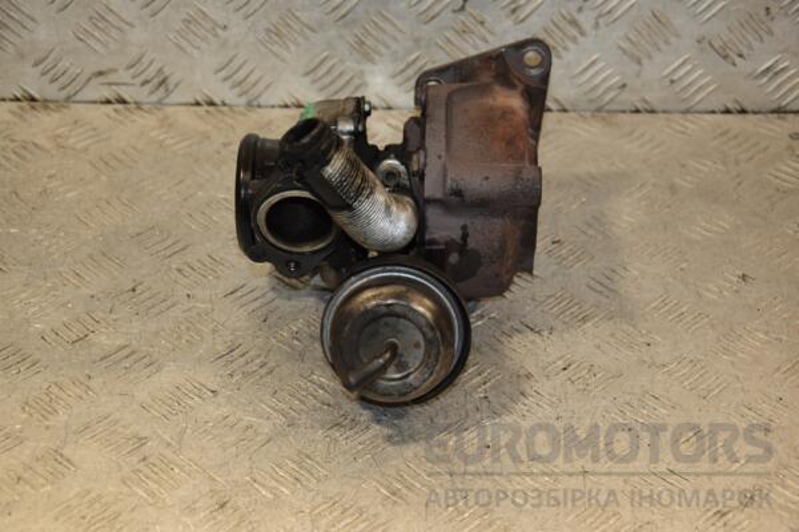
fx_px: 1664
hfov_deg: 27.0
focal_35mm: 75
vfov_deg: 18.2
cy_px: 266
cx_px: 400
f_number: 5
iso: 800
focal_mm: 50
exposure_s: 1/160
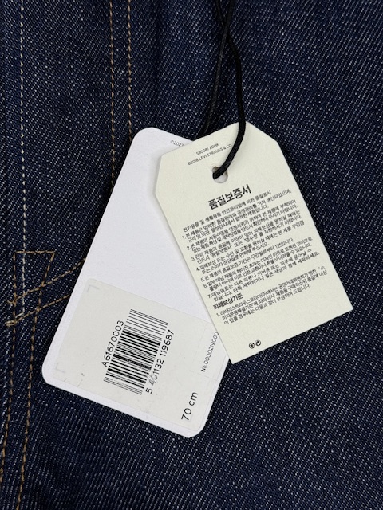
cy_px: 255
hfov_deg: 30.3
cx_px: 192
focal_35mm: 48
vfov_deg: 39.7
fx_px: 708
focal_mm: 6.76
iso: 64
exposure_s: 1/339
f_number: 1.78
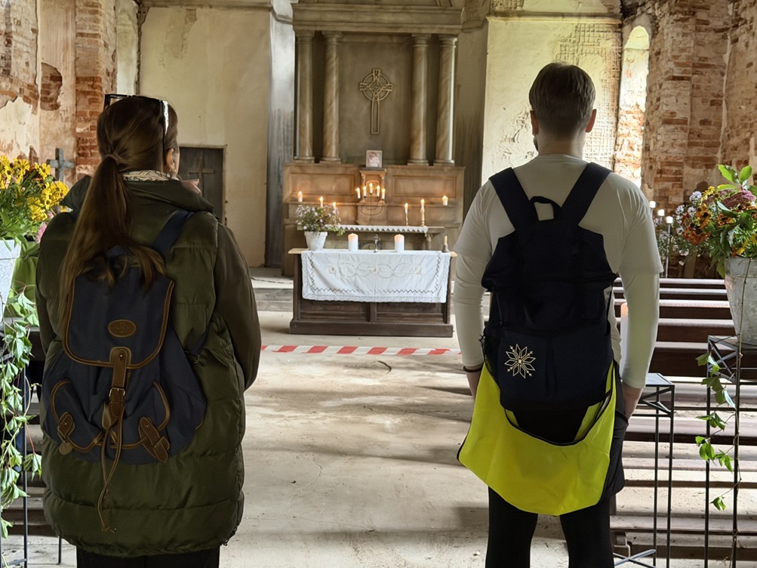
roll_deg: -2.9
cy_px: 283
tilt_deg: -5.2
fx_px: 1071
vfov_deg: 29.7
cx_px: 374
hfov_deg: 38.9
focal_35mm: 49
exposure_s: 1/39
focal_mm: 6.76
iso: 500
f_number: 1.78
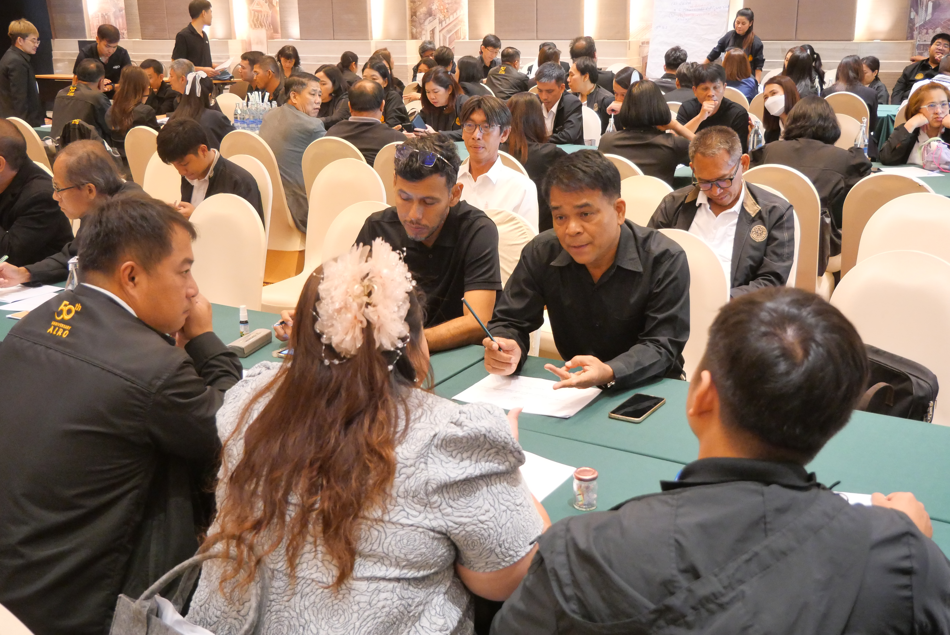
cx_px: 475
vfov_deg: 36.0
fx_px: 977
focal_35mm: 37
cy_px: 318
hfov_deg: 51.9
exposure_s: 1/40
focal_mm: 18
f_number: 3.9
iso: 3200
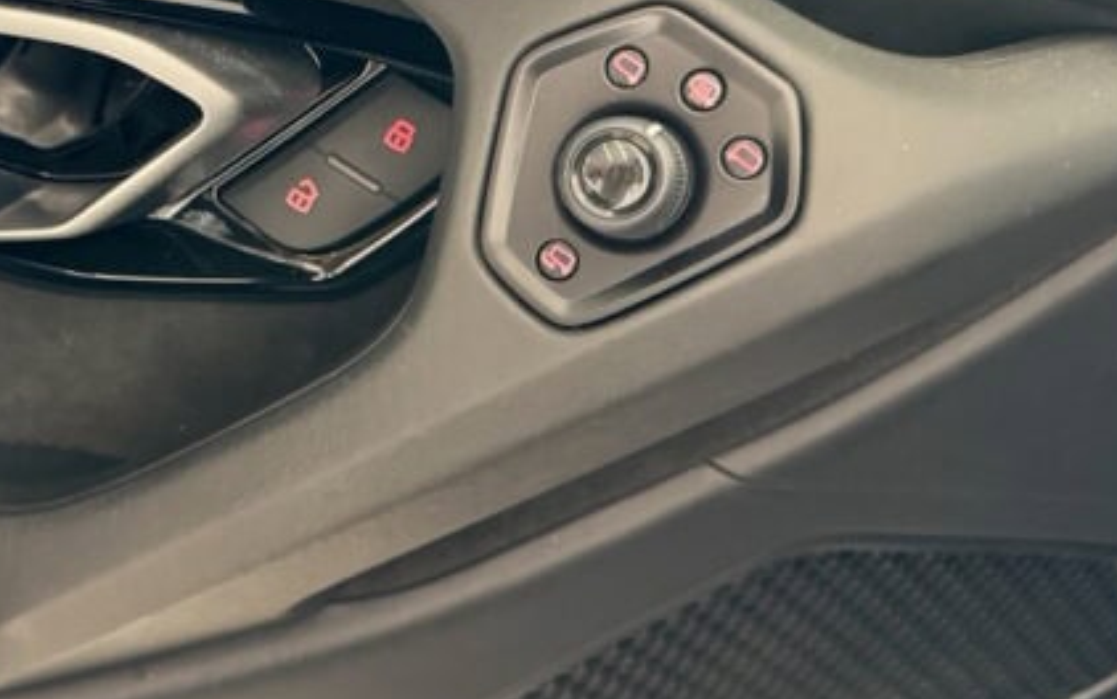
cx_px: 259
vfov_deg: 26.6
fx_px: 1462
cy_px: 203
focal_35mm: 48
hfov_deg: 40.5
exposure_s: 1/33
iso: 640
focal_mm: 6.8
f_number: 1.8
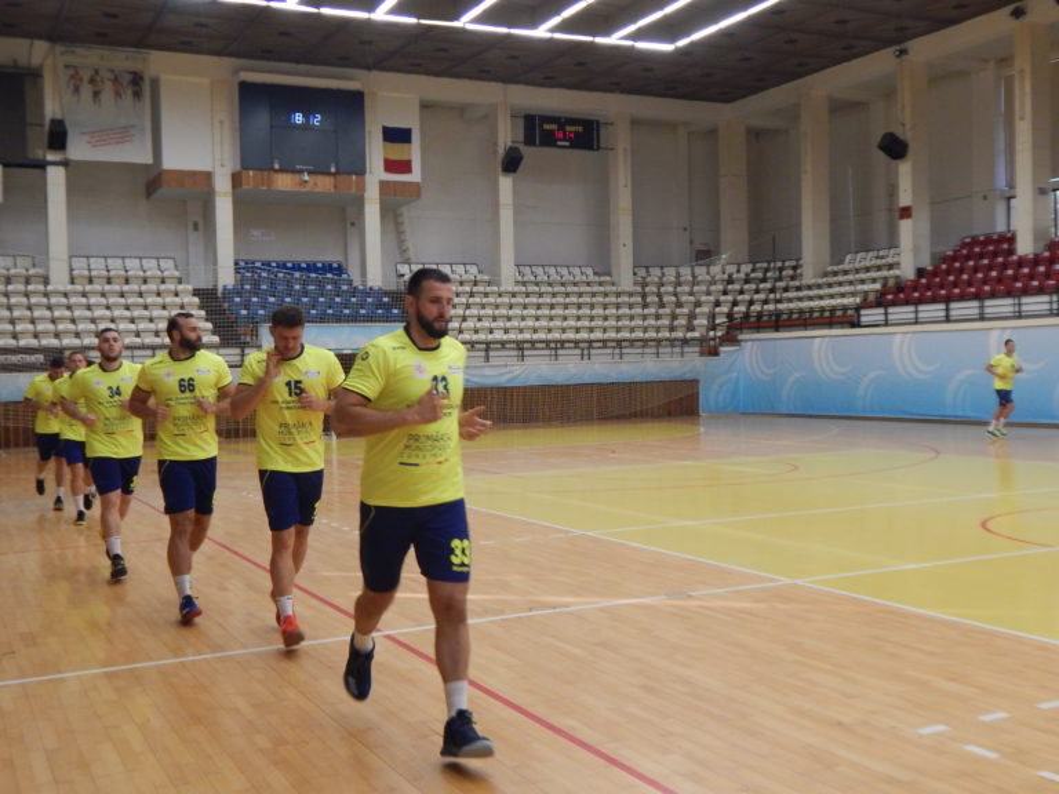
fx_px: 1163
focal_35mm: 38
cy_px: 397
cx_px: 530
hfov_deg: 49.0
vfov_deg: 37.7
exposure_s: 1/80
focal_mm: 6.8
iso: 400
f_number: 3.4
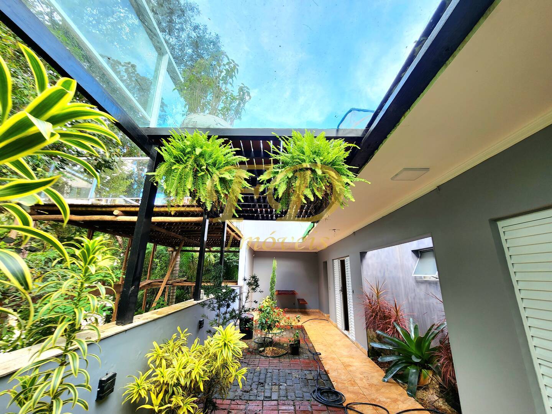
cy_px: 207
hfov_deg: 106.2
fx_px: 207
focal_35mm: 13
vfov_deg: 89.9
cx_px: 276
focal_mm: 2.2
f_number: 2.2
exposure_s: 1/60.2
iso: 64
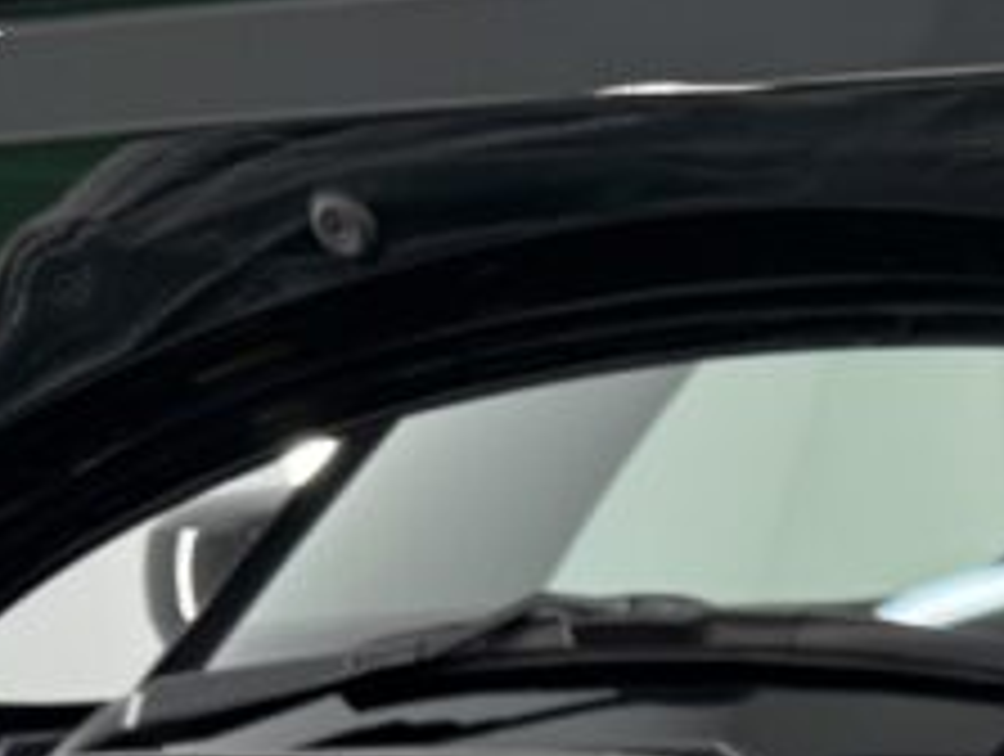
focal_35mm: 110
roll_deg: -1.1
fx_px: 3196
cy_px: 1714
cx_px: 1819
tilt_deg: -19.6
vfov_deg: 11.5
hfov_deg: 15.3
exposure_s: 1/121
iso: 64
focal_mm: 6.76
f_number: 1.78
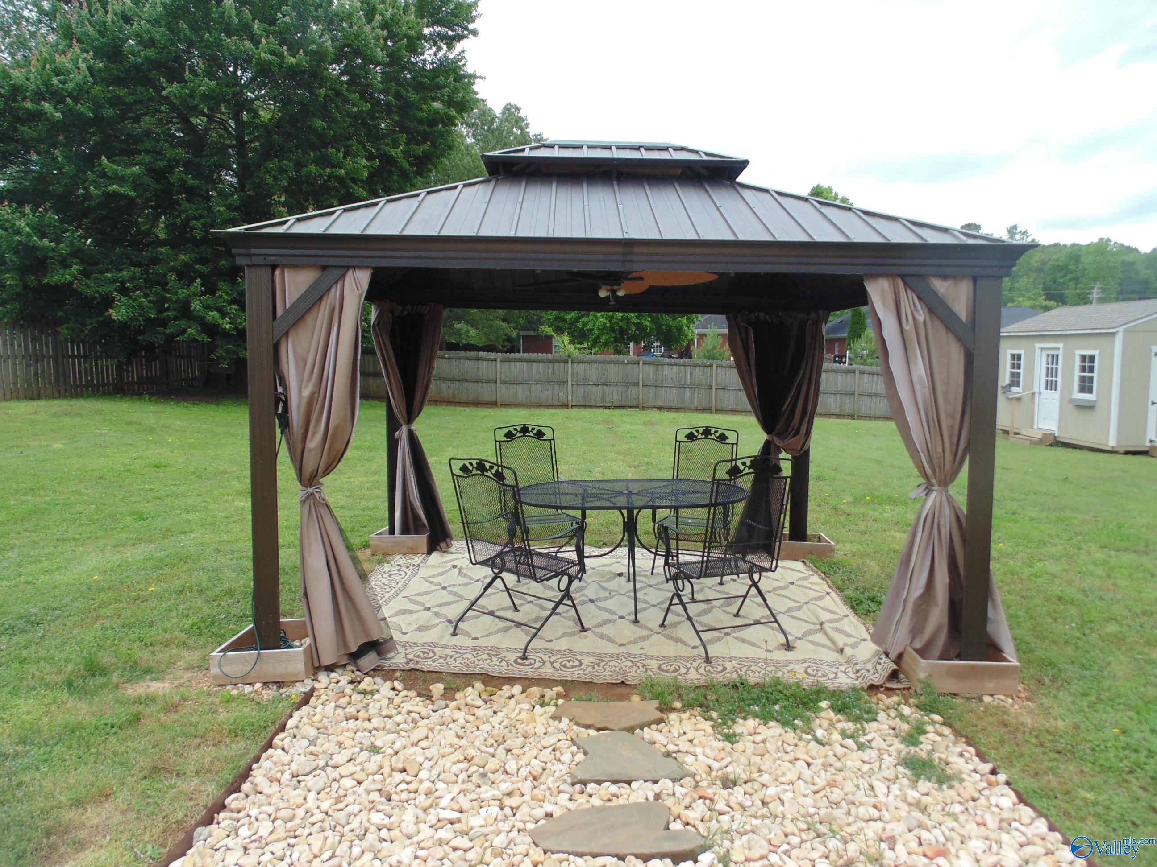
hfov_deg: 76.4
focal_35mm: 22
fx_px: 735
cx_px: 578
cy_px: 434
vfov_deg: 61.1
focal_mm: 4
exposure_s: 1/125
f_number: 3.1
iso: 80
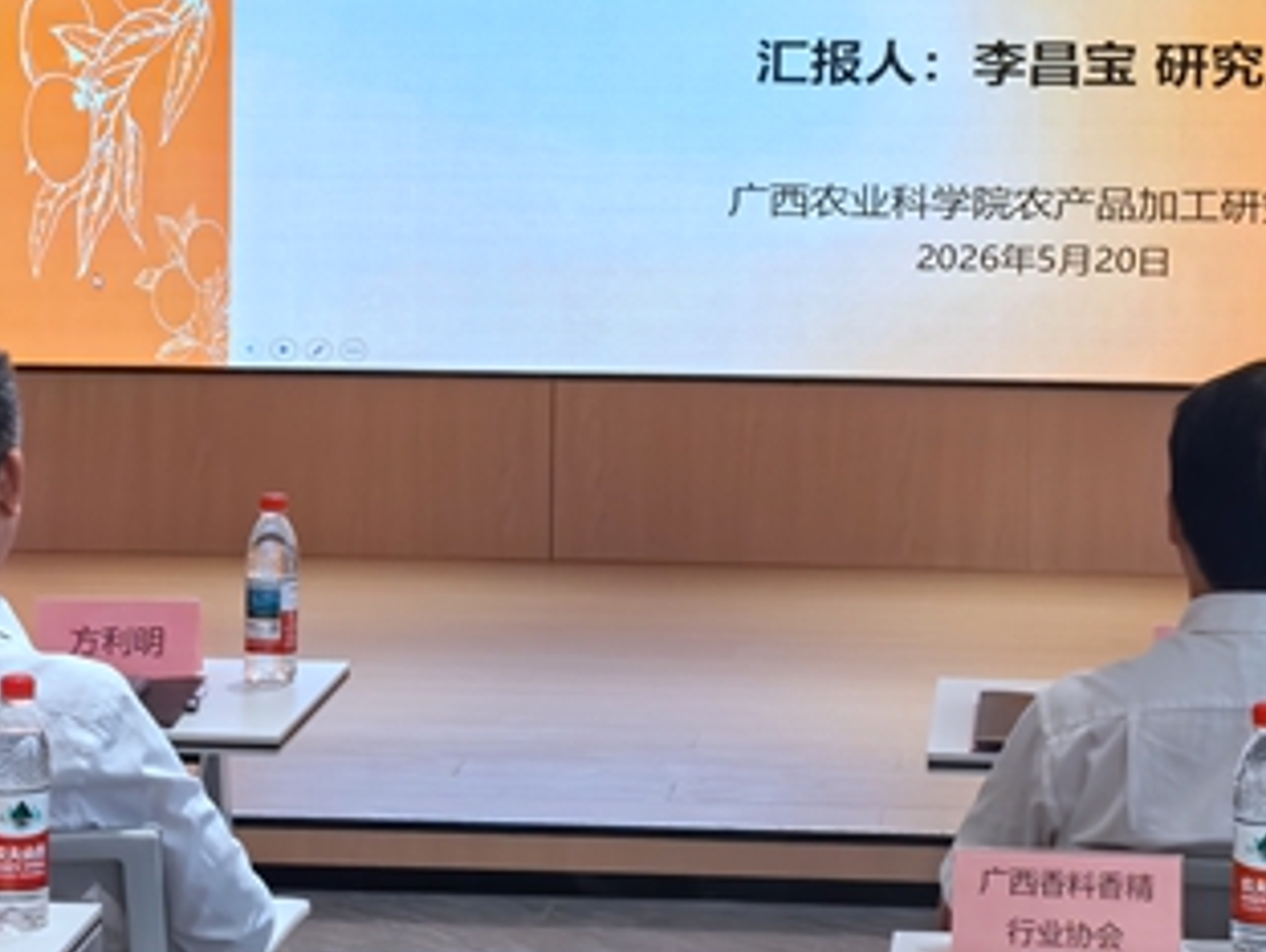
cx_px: 505
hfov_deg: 15.0
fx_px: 4797
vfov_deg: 11.3
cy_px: 130
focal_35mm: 131
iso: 80
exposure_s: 1/100
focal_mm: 5.75
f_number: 2
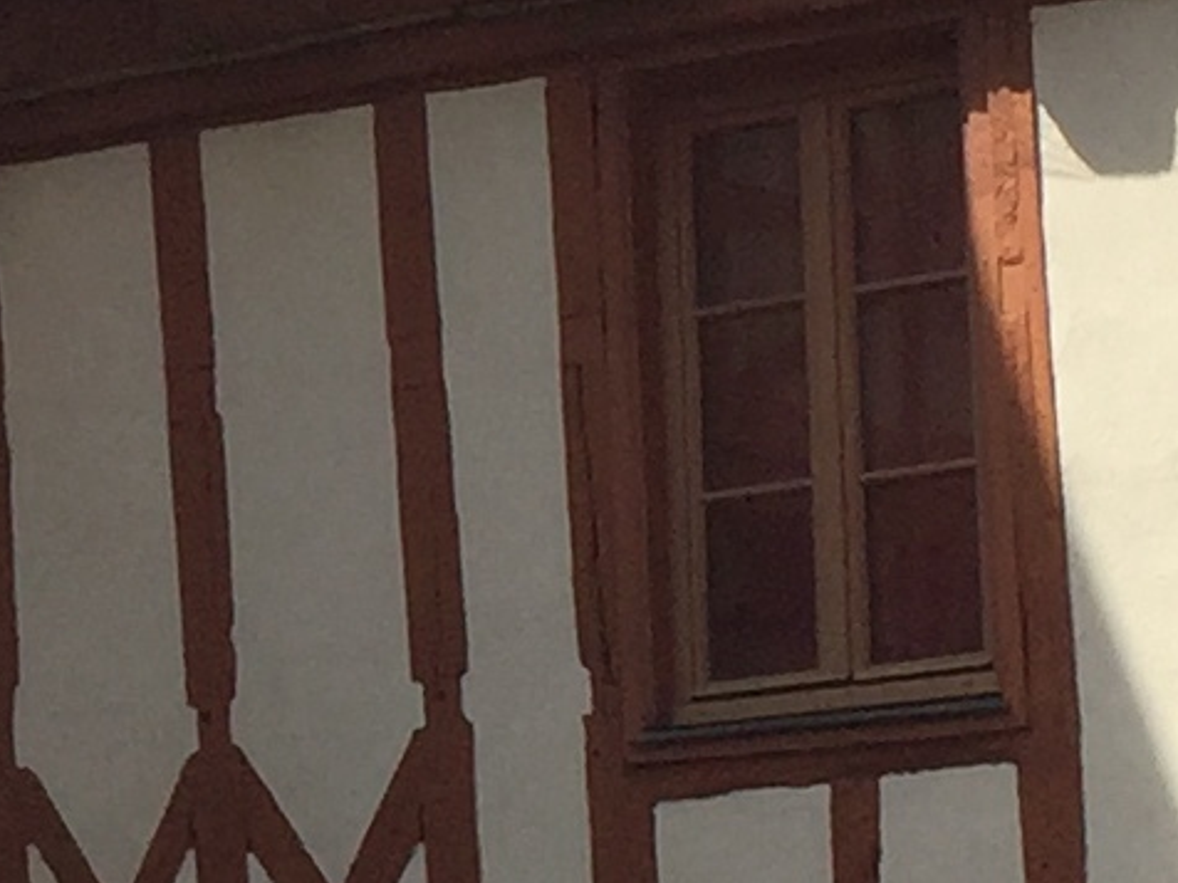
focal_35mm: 199
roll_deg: -2.7
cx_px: -475
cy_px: -104
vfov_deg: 7.4
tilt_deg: +17.3
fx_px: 6772
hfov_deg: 9.7
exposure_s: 1/2083
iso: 32
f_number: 2.2
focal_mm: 4.15
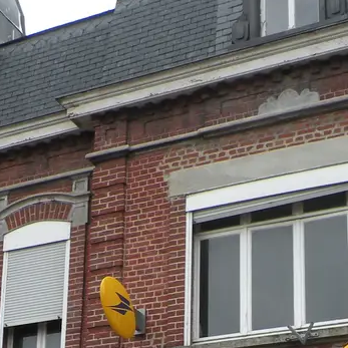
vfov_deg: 18.6
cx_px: 131
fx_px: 1001
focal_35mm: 88
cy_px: 429
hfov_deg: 19.7
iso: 64
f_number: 4.5
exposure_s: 1/142
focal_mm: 4.7
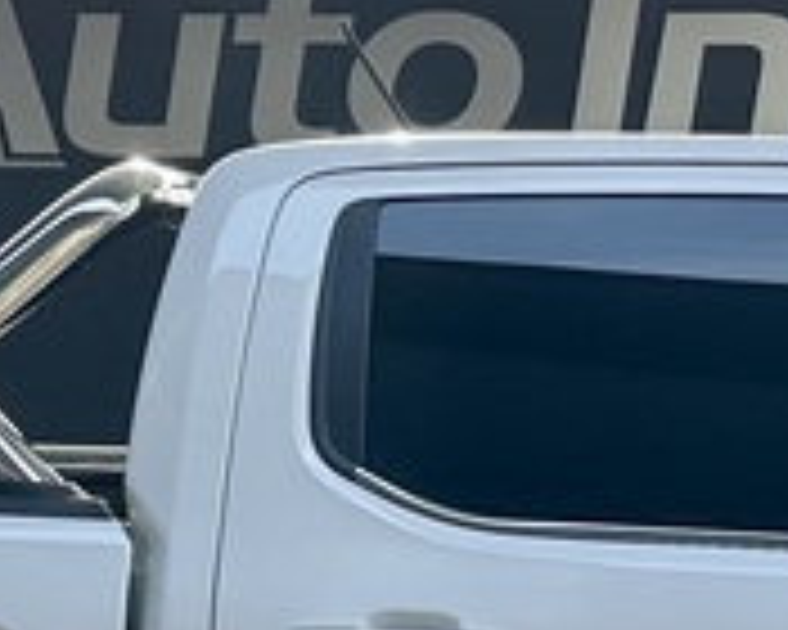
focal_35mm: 137
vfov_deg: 11.0
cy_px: 814
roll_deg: -0.1
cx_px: 892
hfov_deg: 13.7
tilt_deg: -4.0
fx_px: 3195
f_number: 1.78
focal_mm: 6.86
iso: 80
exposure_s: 1/319
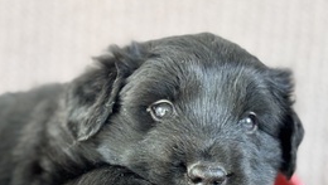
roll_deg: +1.2
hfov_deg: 24.4
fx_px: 758
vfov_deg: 13.8
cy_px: 181
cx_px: 146
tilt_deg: -12.7
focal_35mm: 87
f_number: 1.6
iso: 125
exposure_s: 1/60
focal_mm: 5.96
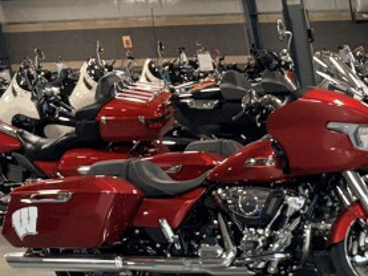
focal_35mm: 100
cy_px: 490
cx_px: 677
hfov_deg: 16.3
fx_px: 1064
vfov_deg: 13.4
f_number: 1.6
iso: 80
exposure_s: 1/120
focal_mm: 5.96
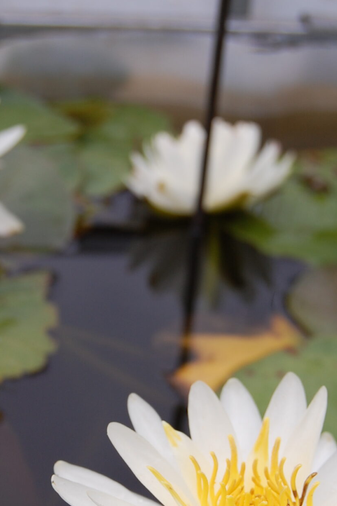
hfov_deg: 13.8
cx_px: 138
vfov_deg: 20.5
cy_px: 374
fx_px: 1393
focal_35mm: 99
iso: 200
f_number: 5.6
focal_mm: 32
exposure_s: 1/125
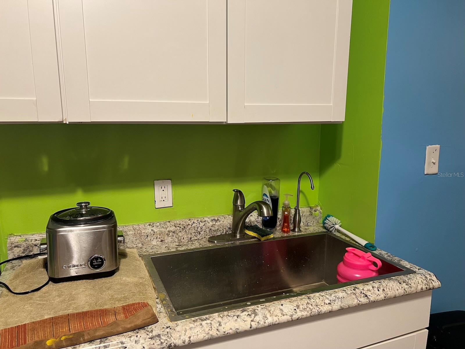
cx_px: 232
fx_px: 349
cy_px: 174
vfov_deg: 53.1
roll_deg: +0.0
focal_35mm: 26
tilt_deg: -10.4
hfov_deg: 67.3
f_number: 1.5
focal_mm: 5.7
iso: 160
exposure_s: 1/60
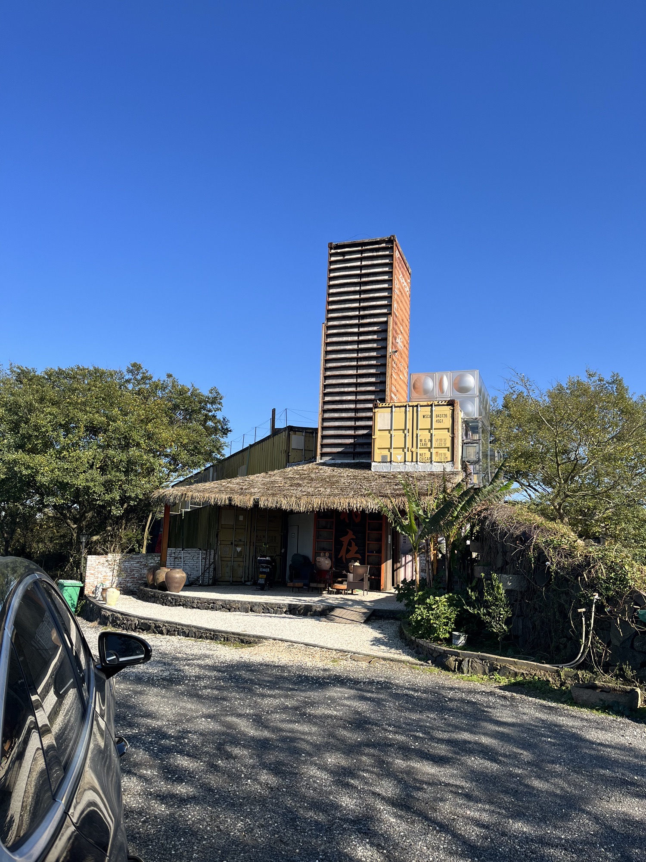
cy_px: 431
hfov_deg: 53.1
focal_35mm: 26
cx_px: 323
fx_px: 647
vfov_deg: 67.3
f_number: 1.6
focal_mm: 5.1
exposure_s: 1/2463
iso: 50
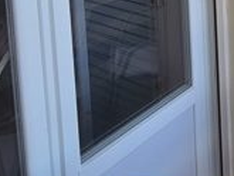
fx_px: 426
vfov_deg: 19.4
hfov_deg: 29.2
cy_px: -111
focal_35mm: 63
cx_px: 218
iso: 50
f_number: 2.2
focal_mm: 2.2
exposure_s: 1/300
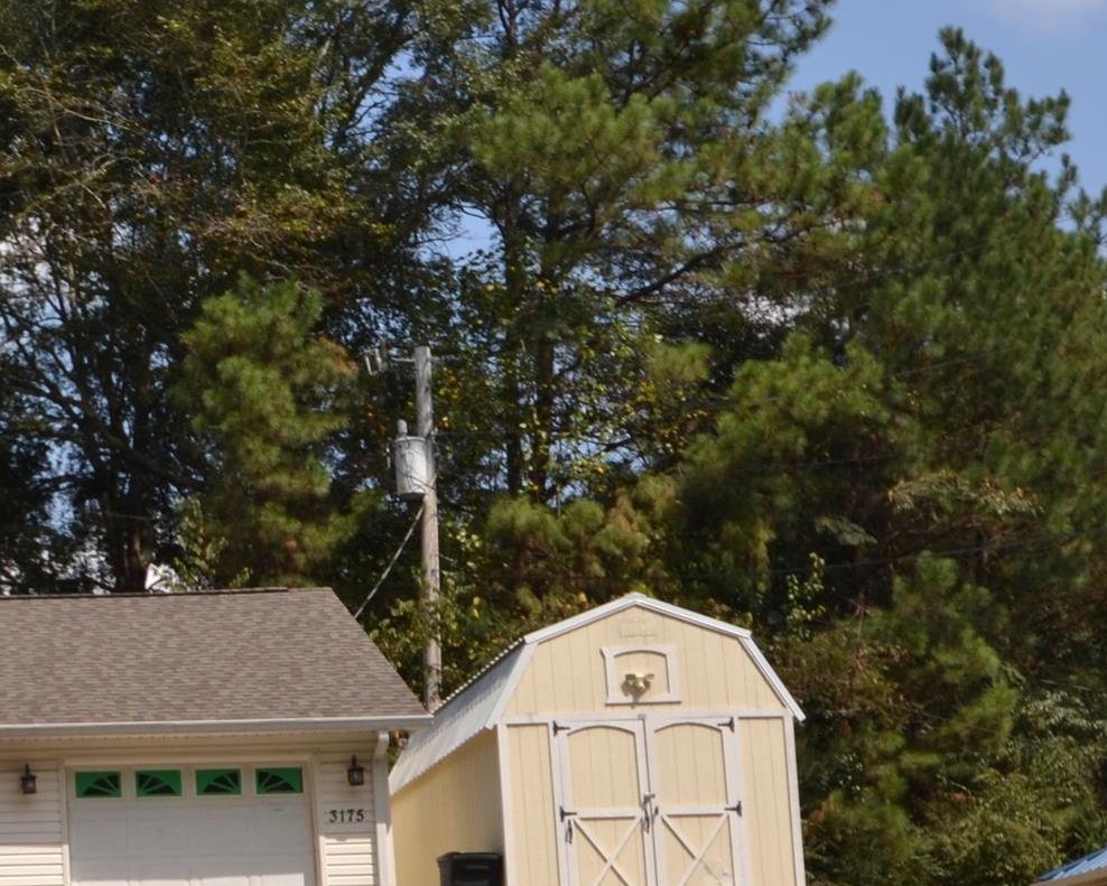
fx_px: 3441
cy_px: 522
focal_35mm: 105
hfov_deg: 17.5
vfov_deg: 14.7
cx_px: -197
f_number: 8
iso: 100
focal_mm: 24
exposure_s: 1/200
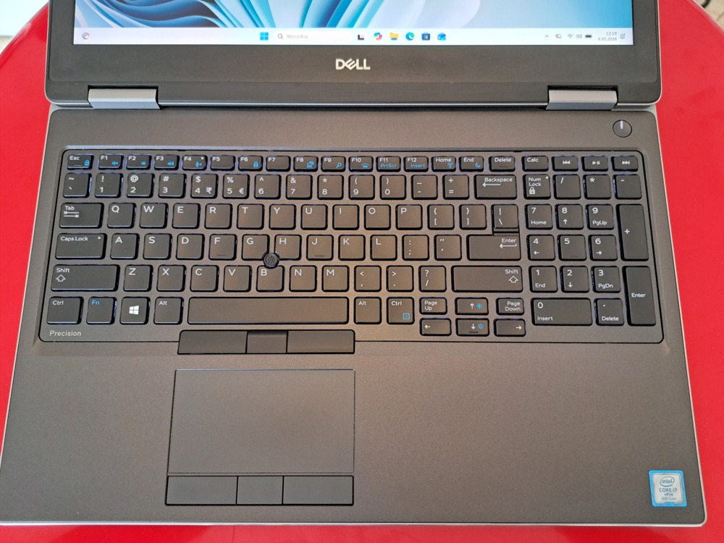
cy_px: 272
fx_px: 502
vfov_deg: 56.8
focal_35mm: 24
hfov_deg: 71.6
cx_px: 362
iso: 250
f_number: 1.8
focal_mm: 5.23
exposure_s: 1/50
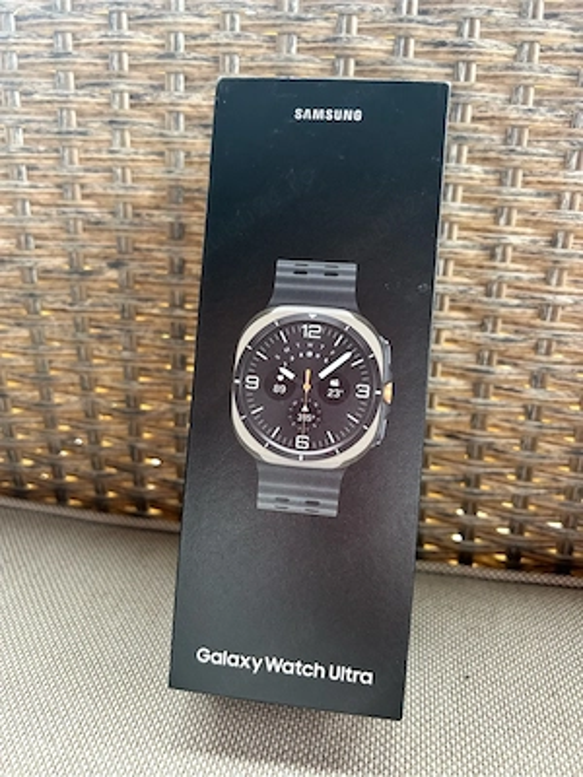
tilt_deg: -26.8
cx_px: 292
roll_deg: +0.0
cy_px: 388
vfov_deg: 67.3
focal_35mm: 26
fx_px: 584
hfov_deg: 53.1
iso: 250
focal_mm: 5.7
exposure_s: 1/60
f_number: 1.5
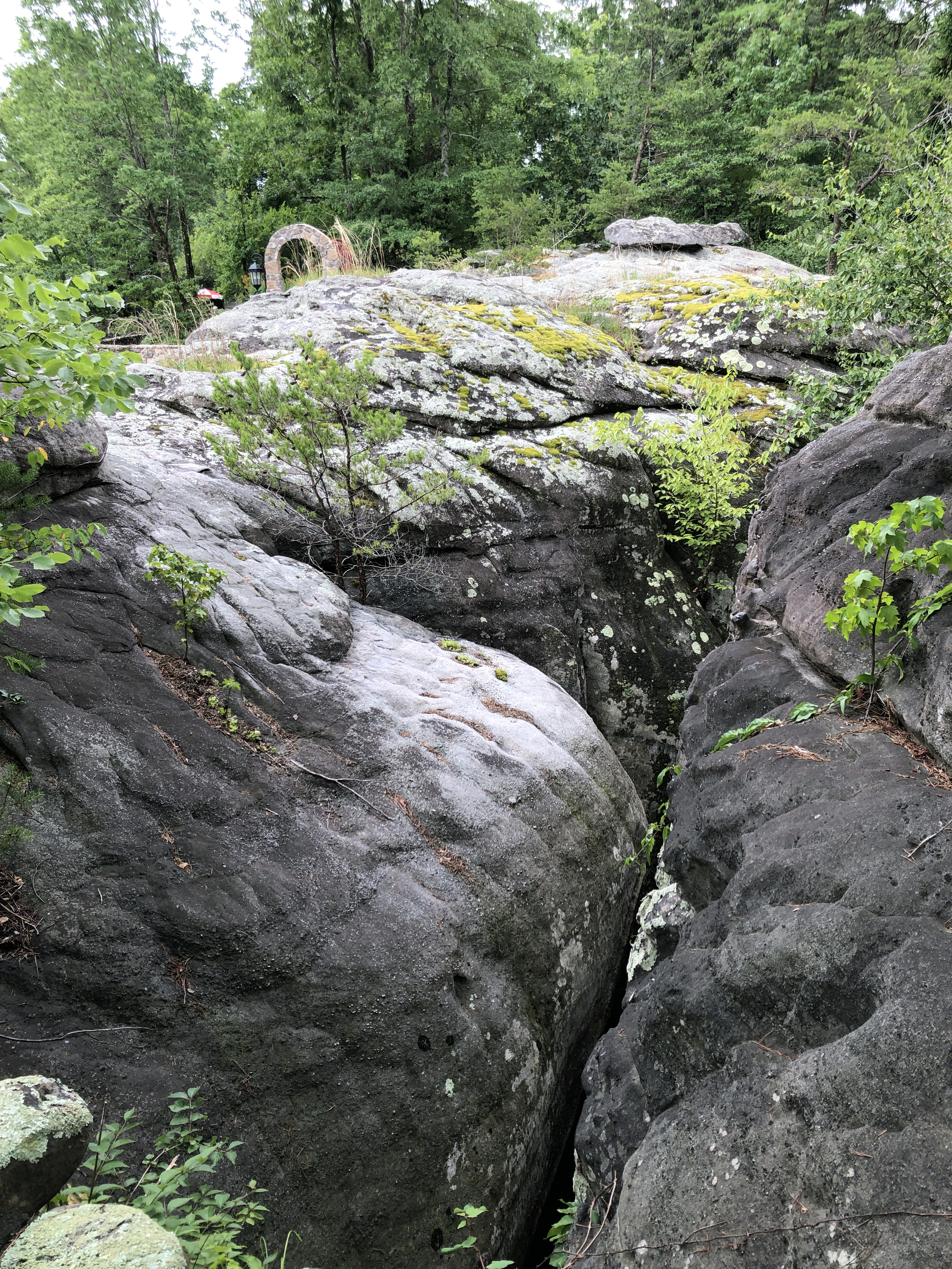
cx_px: 476
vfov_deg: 63.4
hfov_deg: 49.7
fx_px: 1027
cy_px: 634
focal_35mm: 28
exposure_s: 1/209
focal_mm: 3.99
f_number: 1.8
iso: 20
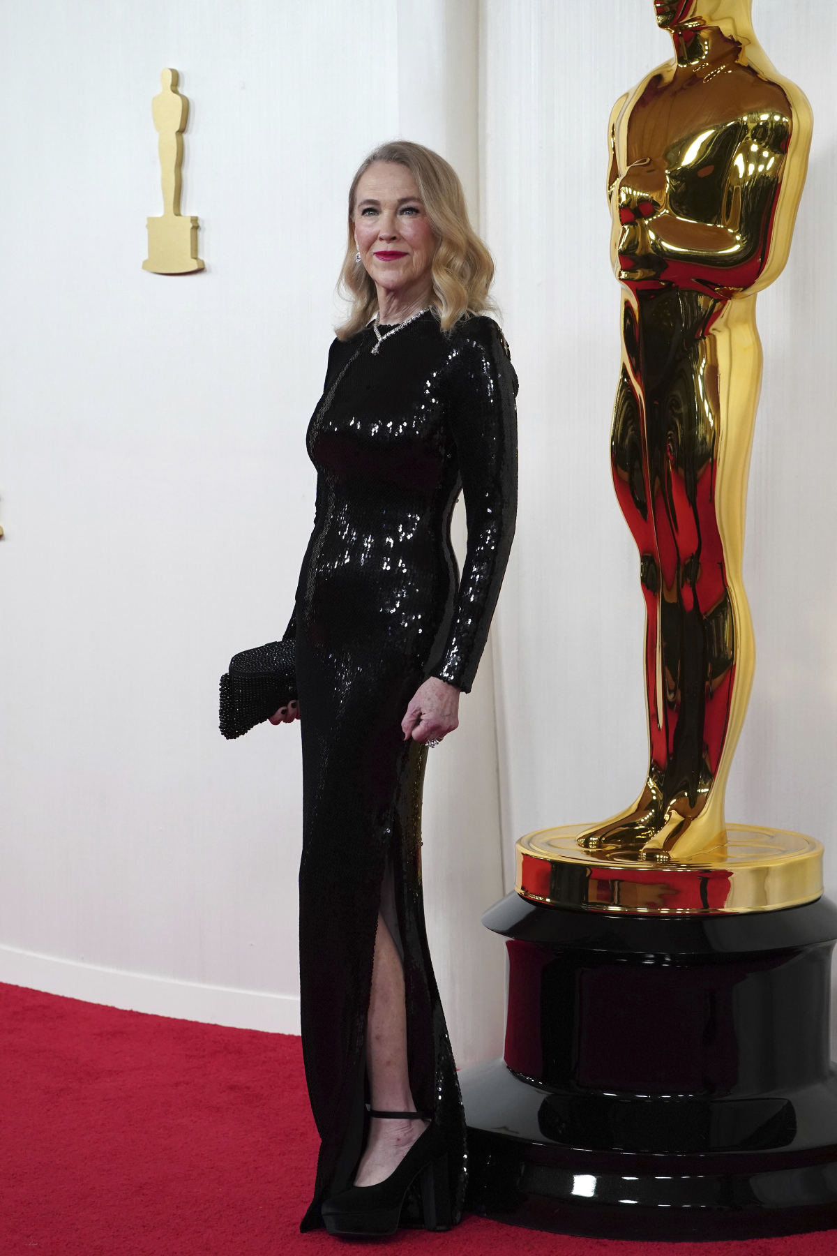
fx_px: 3487
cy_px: 628
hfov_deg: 13.7
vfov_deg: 20.4
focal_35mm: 100
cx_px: 418
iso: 3200
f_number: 7.1
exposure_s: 1/500
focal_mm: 100
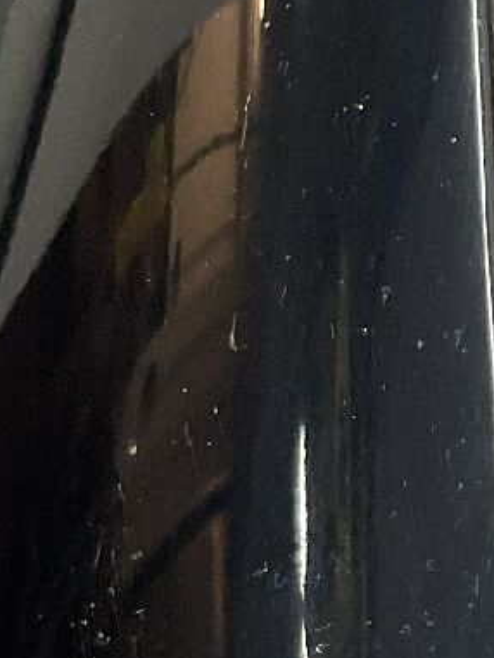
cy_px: 269
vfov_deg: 13.5
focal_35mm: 146
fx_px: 2777
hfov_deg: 9.1
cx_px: 1200
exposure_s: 1/100
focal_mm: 3
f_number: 1.8
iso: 50
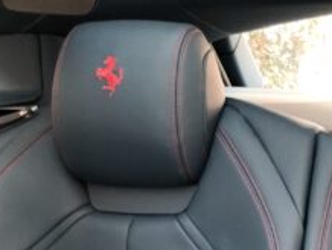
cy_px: 168
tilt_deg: -10.8
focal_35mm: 77
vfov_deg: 19.1
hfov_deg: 22.5
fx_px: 739
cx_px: 439
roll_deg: -1.1
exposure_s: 1/15
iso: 40
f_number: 1.8
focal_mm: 4
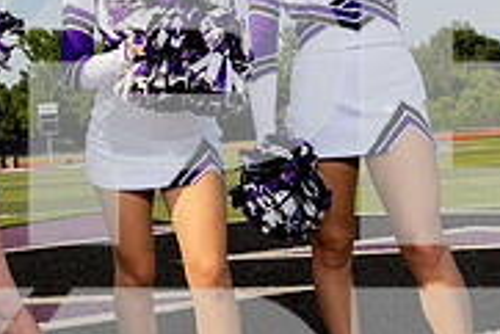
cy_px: 101
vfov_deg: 17.7
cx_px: -25
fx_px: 1070
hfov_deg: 24.8
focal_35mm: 77
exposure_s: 1/250
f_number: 7.1
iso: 100
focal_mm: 24
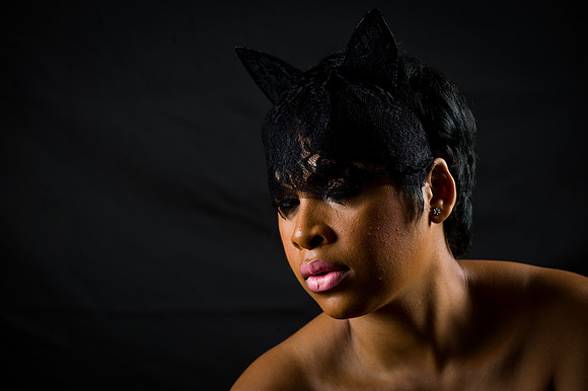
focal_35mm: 155
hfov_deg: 13.3
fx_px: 2530
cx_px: 294
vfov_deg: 8.8
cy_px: 196
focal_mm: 155
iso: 200
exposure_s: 1/125
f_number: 5.6
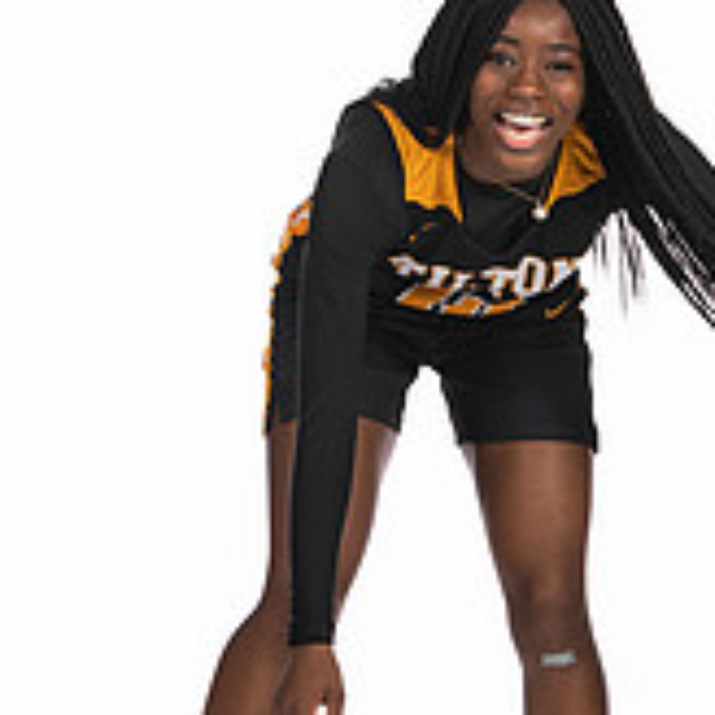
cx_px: 567
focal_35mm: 273
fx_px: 6380
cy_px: 279
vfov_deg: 6.4
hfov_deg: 6.4
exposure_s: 1/100
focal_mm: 78
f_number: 5.6
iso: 100
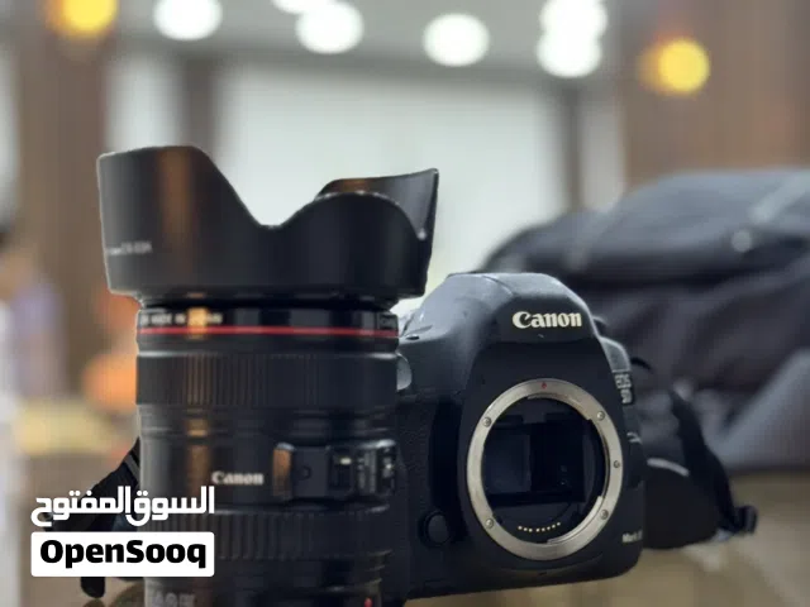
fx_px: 1123
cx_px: 405
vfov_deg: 30.3
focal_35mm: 48
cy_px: 304
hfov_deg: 39.7
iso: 125
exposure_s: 1/51
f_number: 1.78
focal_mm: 6.76
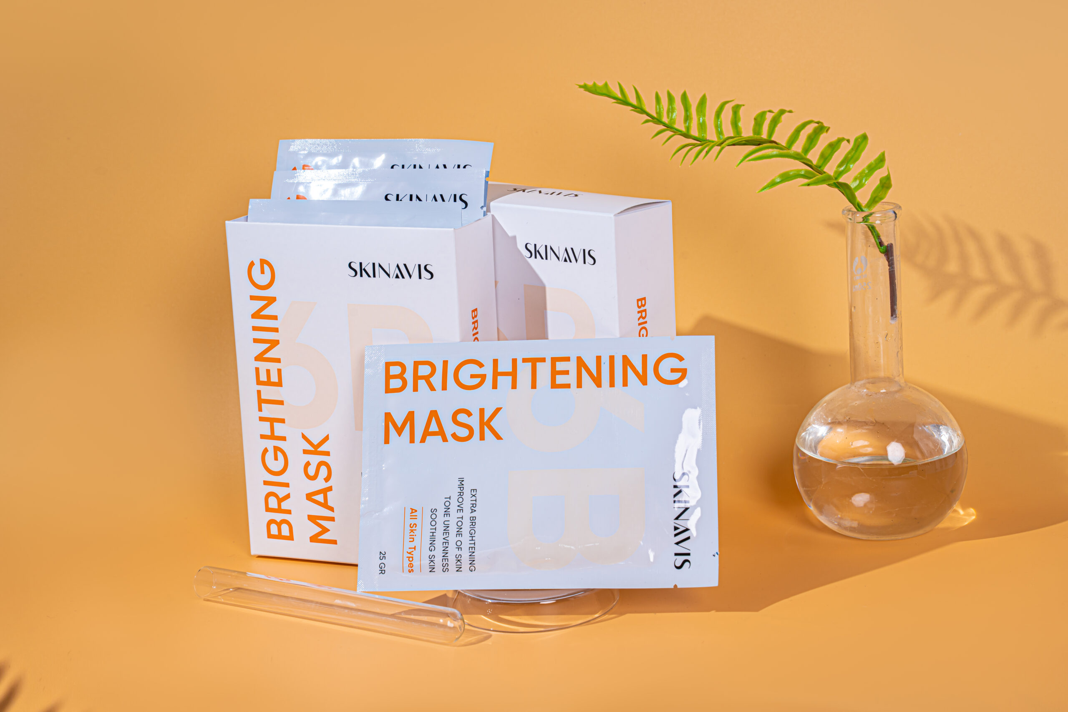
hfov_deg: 28.8
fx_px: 2077
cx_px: 534
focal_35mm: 70
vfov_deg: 19.5
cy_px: 356
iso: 125
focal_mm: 70
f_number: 10
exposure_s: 1/25
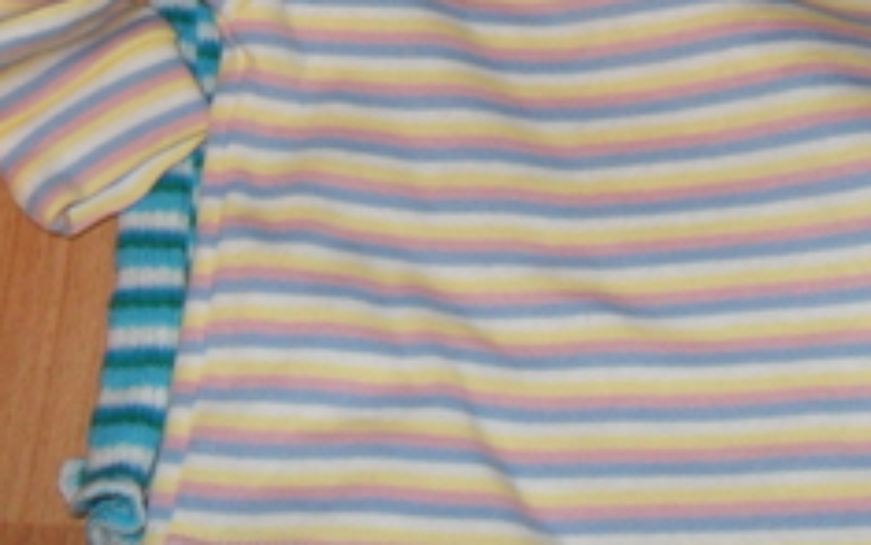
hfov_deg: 28.6
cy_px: 19
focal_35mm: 71
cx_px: 630
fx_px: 1686
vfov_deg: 18.0
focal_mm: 6.3
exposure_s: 1/45
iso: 400
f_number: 3.5
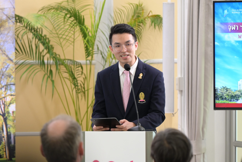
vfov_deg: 7.6
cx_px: 121
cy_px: 81
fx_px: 1211
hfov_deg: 11.4
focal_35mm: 180
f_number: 4
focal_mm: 120
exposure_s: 1/200
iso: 2000
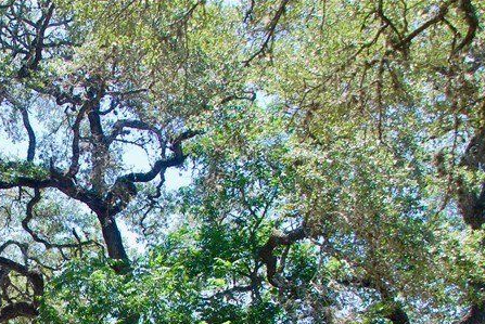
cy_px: 391
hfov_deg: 23.9
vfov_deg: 16.4
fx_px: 1079
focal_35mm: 80
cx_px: -30
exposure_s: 1/125
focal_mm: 22
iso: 110
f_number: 5.6
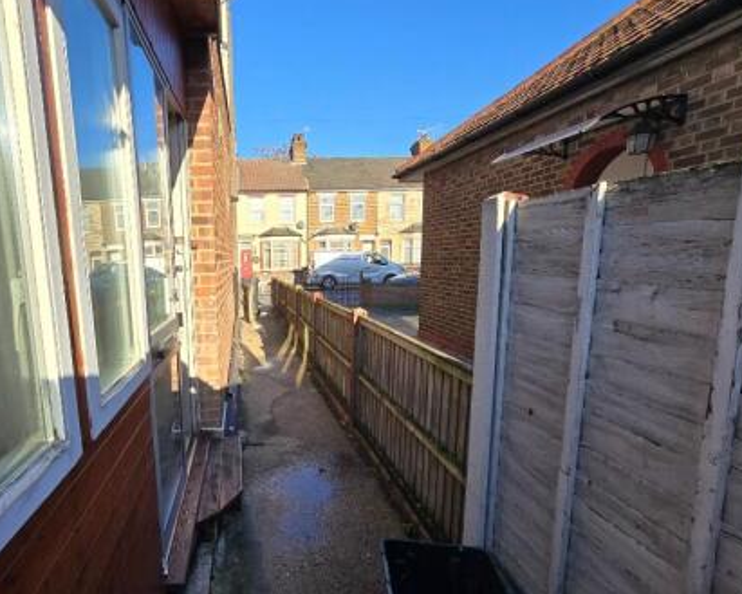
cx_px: 250
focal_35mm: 18
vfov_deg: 73.6
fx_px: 395
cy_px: 326
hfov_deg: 83.5
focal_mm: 2.2
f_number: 2.2
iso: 80
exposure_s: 1/2000
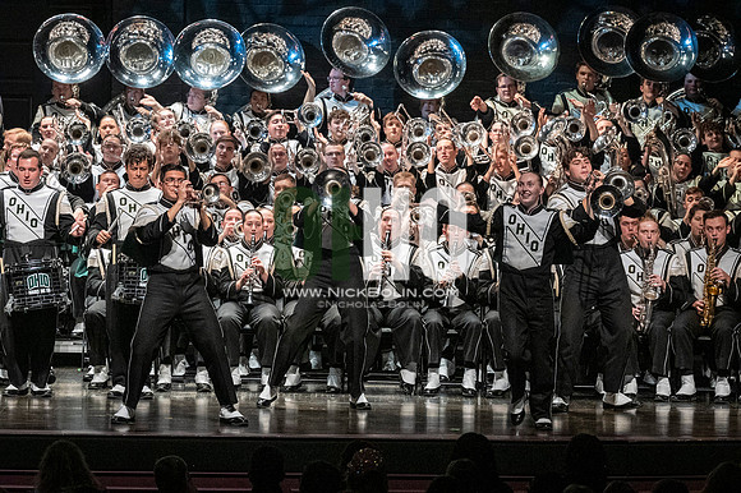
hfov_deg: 11.0
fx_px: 3847
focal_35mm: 187
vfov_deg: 7.3
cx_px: 370
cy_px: 246
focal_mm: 125
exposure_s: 1/500
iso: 4000
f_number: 4
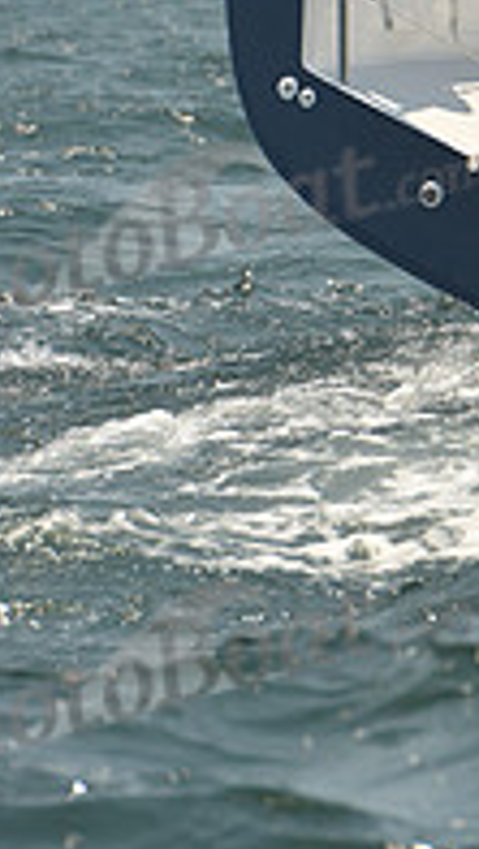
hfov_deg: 2.0
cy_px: -52
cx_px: 714
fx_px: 13936
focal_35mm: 618
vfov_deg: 3.5
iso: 250
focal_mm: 200
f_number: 6.3
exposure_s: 1/640
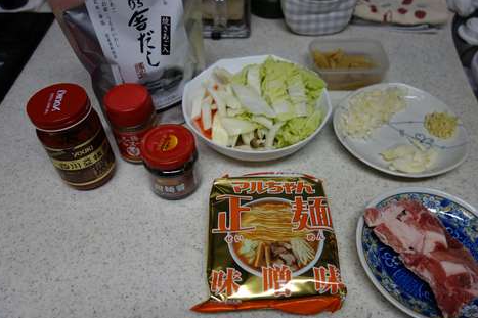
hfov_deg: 61.9
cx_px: 244
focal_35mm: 30
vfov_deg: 43.6
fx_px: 398
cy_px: 152
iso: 125
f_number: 1.8
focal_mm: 10.4
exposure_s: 1/80
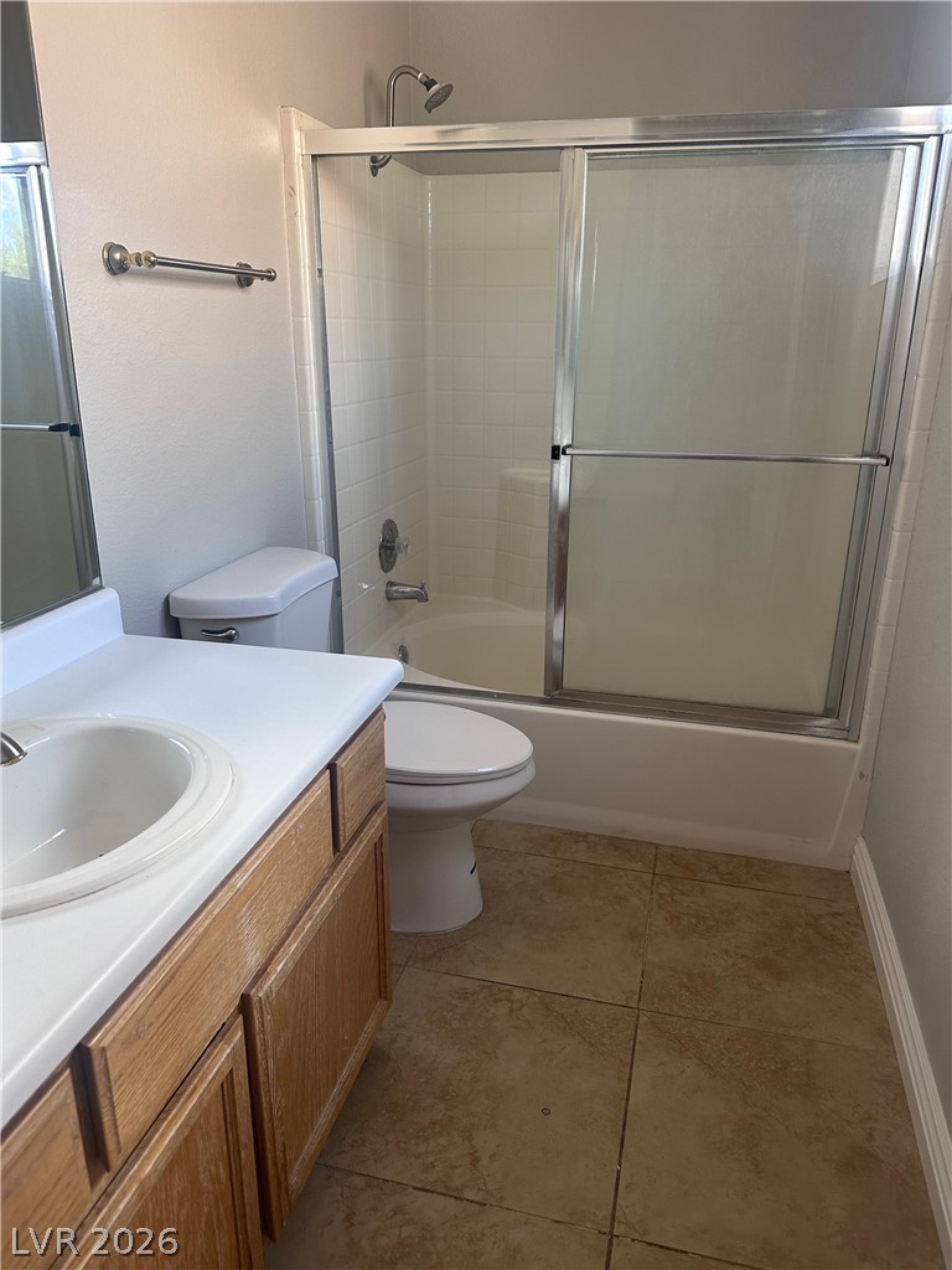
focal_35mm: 24
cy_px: 635
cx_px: 476
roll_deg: -1.4
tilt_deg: -19.1
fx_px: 880
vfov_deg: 71.6
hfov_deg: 56.8
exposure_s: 1/121
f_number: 1.78
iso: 160
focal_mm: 6.86
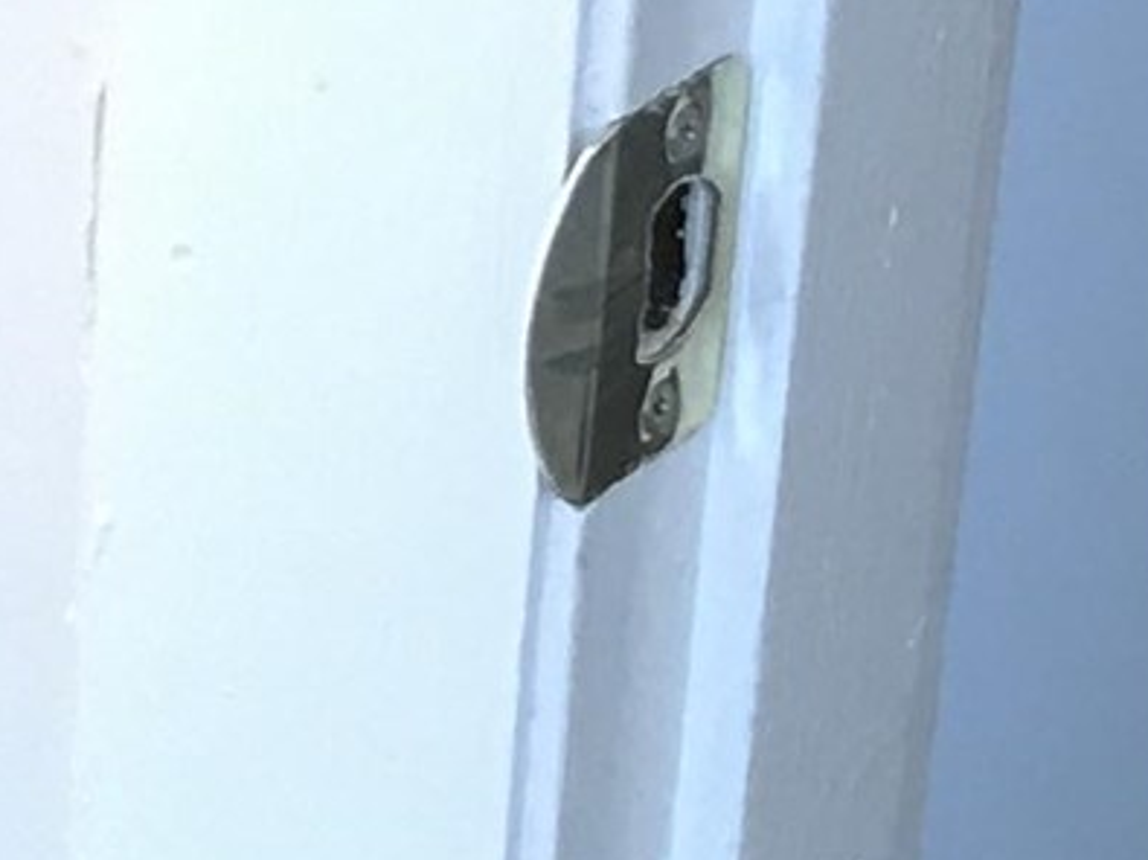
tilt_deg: -24.1
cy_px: 12
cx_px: -1226
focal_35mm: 218
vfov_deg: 6.8
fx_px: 7228
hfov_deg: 8.6
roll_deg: +0.3
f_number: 1.8
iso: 25
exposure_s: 1/30
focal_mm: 3.99
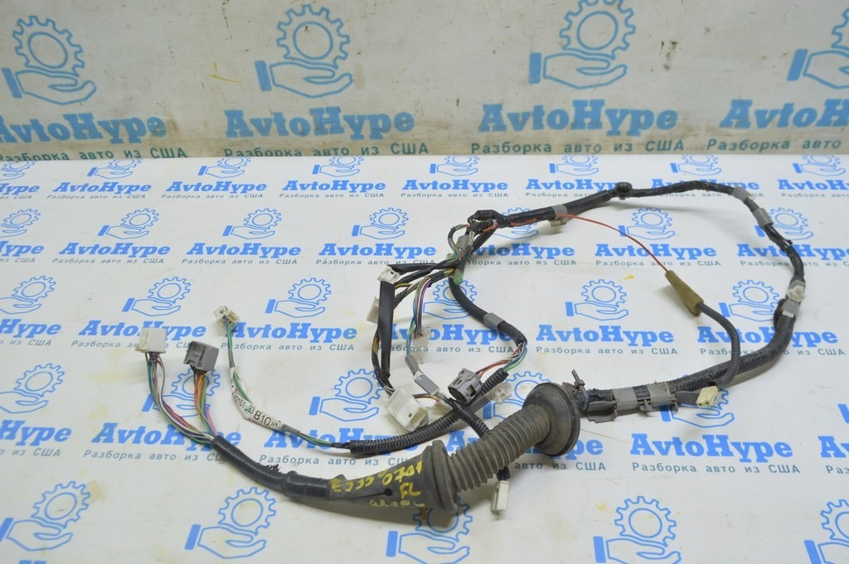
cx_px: 424
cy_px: 282
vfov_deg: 43.5
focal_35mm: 30
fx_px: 707
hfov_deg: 62.0
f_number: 5.6
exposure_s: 1/20
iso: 400
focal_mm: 20
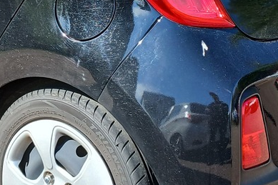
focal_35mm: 104
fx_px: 803
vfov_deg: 13.0
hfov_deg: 19.4
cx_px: 55
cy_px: -6
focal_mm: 3.98
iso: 20
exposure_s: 1/174
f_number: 1.8
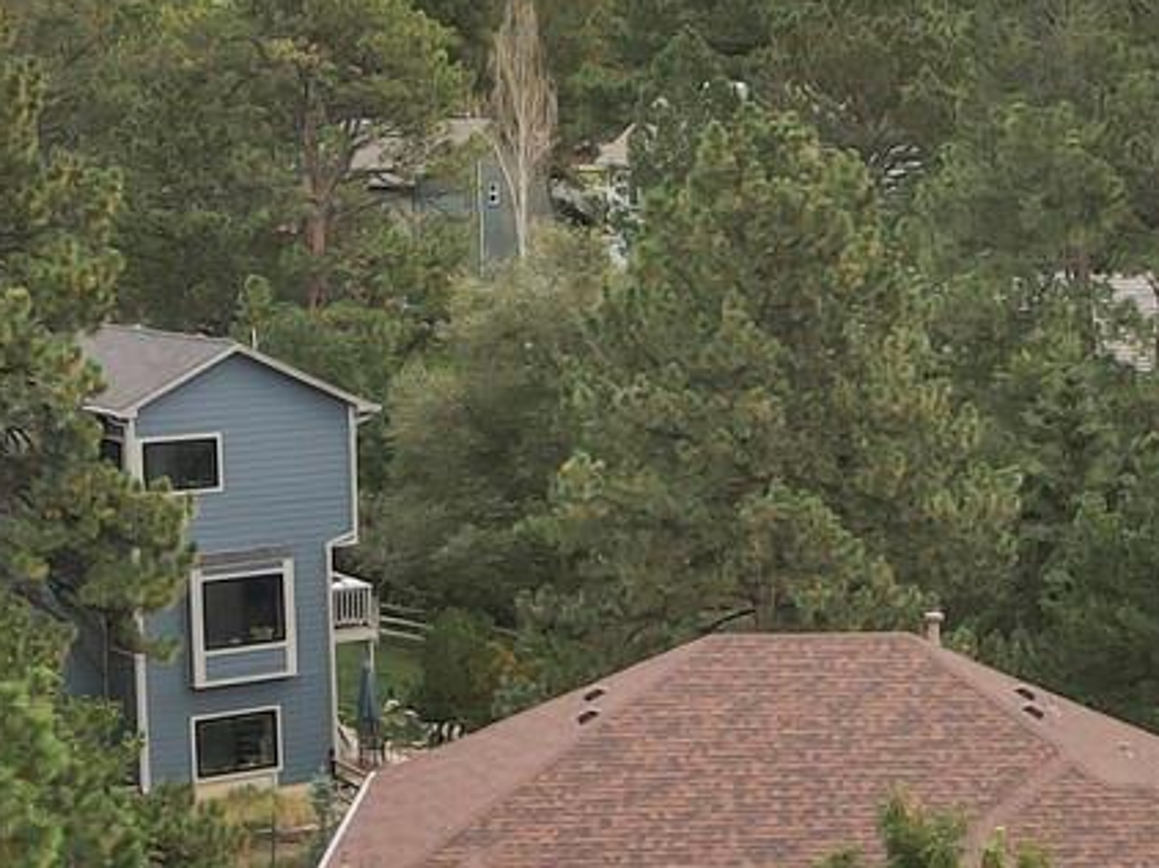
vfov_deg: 16.0
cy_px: 761
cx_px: 953
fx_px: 3045
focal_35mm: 91
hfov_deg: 21.2
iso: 100
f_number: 2.8
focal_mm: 4.5
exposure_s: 1/320
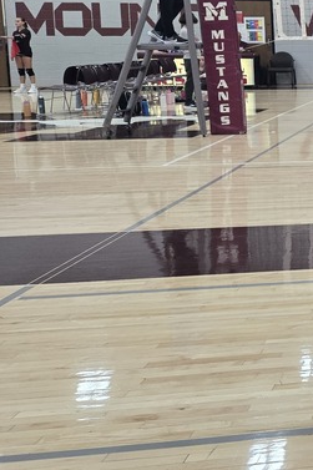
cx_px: 637
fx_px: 848
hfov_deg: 16.0
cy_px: 121
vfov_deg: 30.5
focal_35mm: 65
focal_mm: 5.4
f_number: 1.8
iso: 125
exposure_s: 1/120
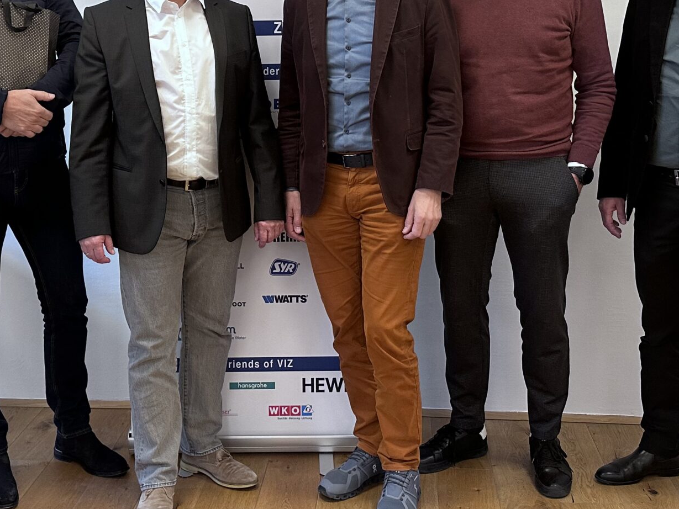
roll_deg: +0.5
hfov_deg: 38.1
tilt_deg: -7.6
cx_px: 289
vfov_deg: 28.9
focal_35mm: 50
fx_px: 981
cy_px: 158
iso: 200
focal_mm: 6.86
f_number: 1.78
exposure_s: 1/100
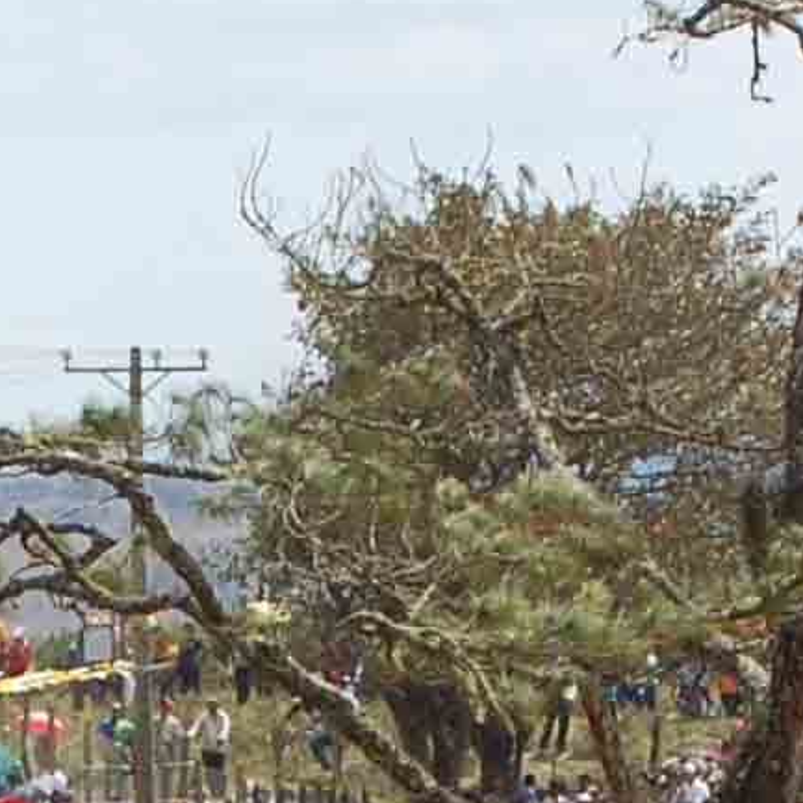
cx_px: 232
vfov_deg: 3.6
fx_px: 12780
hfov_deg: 3.6
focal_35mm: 487
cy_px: 1517
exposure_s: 1/320
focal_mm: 55
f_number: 9
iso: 200
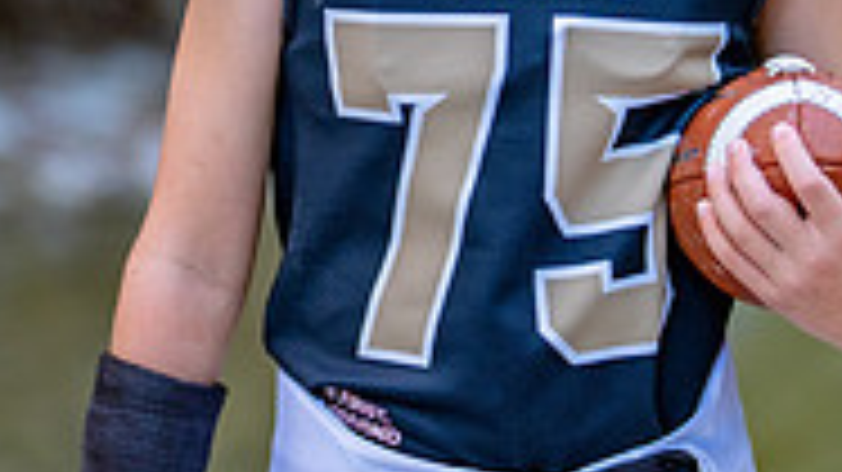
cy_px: -32
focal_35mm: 178
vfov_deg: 6.8
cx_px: 572
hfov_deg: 12.1
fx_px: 3972
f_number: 1.2
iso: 500
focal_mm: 50
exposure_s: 1/500
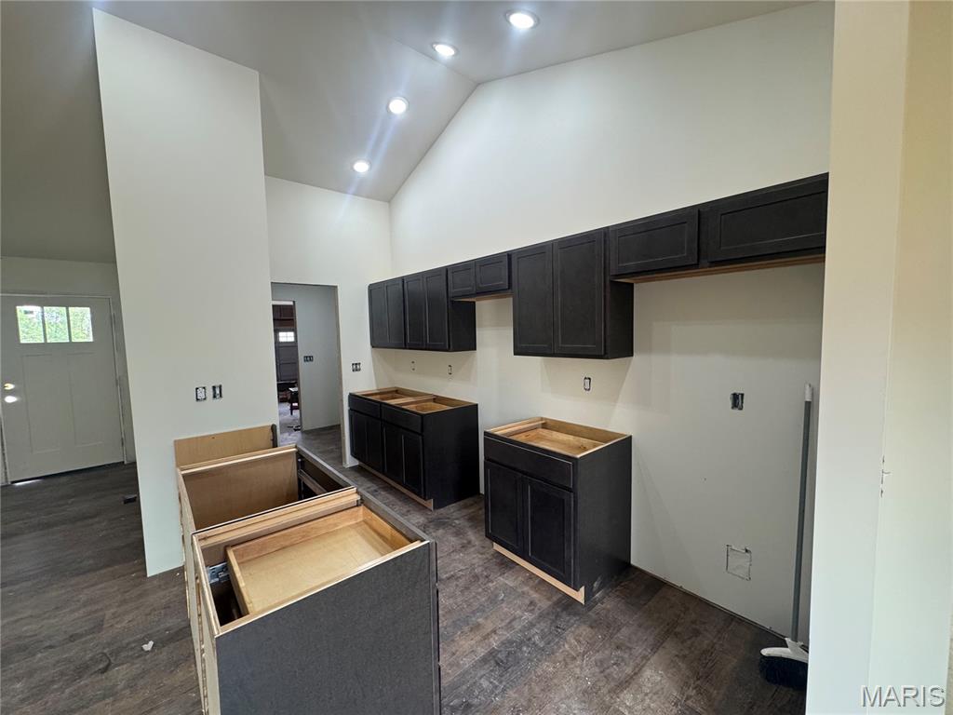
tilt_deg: -4.0
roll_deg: +1.0
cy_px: 358
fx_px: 385
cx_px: 476
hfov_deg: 102.1
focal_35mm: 14
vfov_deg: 85.7
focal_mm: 2.22
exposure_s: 1/120
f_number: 2.2
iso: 250
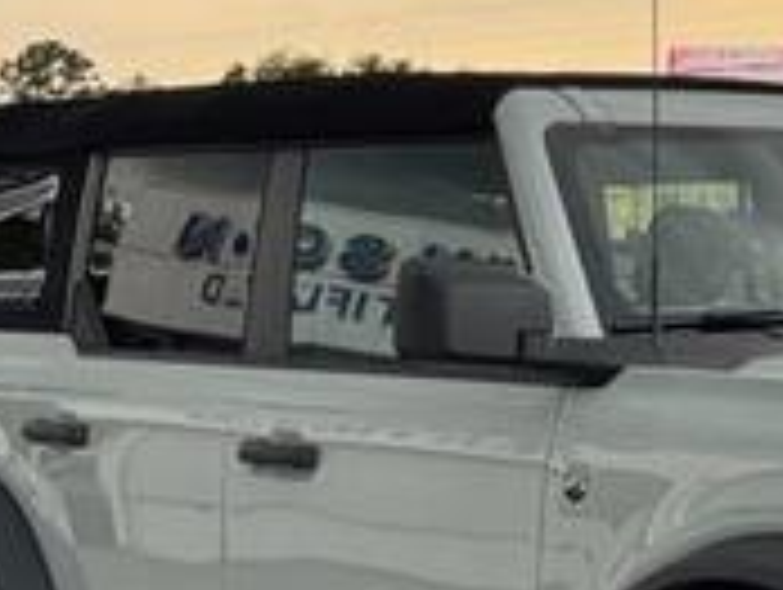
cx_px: 742
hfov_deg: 14.0
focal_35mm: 139
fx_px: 3148
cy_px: 513
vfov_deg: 10.6
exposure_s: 1/377
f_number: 1.78
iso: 64
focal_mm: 6.76
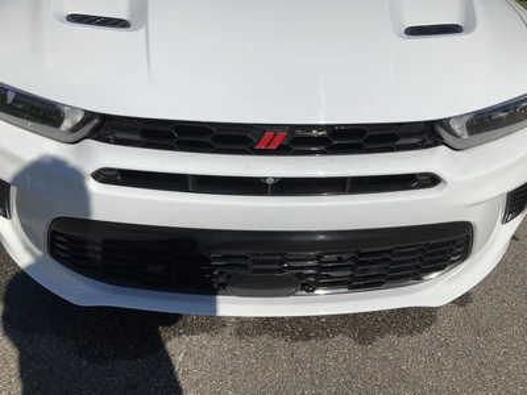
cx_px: 264
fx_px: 442
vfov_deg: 48.2
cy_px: 198
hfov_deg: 61.7
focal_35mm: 29
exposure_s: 1/6536
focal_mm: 3
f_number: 1.8
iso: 25
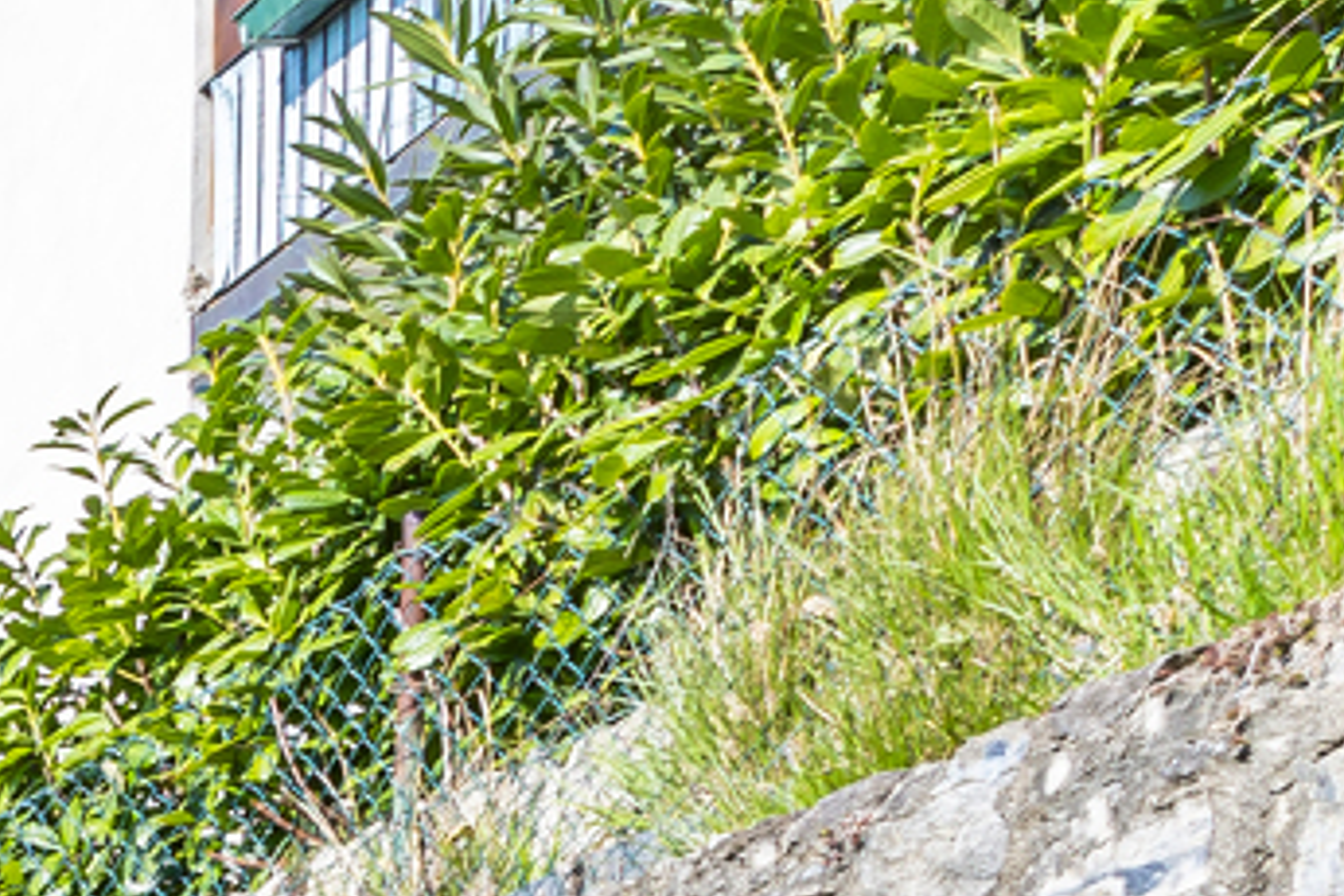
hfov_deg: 10.6
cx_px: -2980
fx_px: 3882
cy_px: 2191
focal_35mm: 104
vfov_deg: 11.0
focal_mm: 14
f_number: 9
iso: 100
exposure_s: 1/100
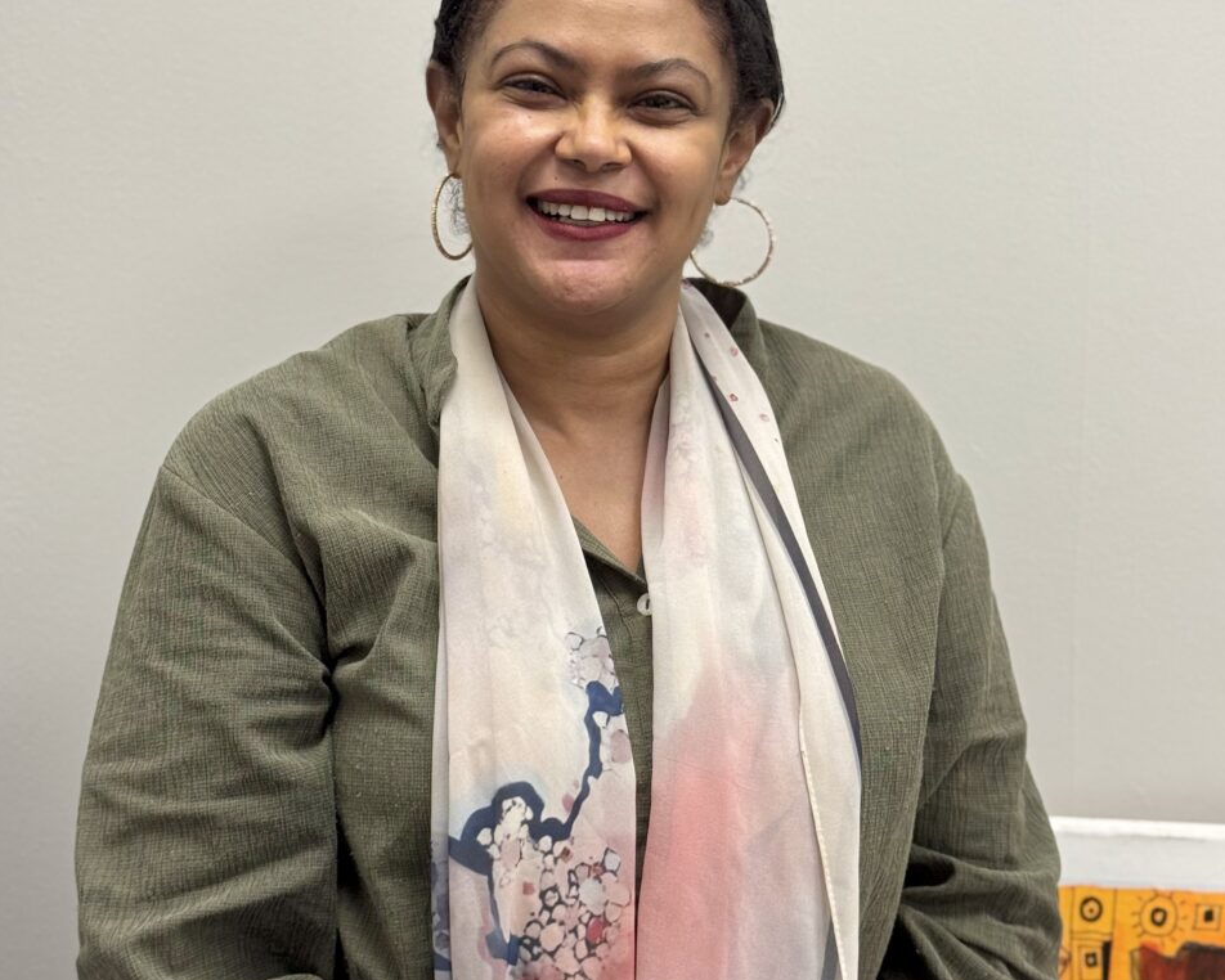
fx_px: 2285
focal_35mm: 63
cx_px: 615
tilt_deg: -4.5
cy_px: 391
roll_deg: -0.6
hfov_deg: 30.0
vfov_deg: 24.2
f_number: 1.78
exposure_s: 1/100
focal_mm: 6.76
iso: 80
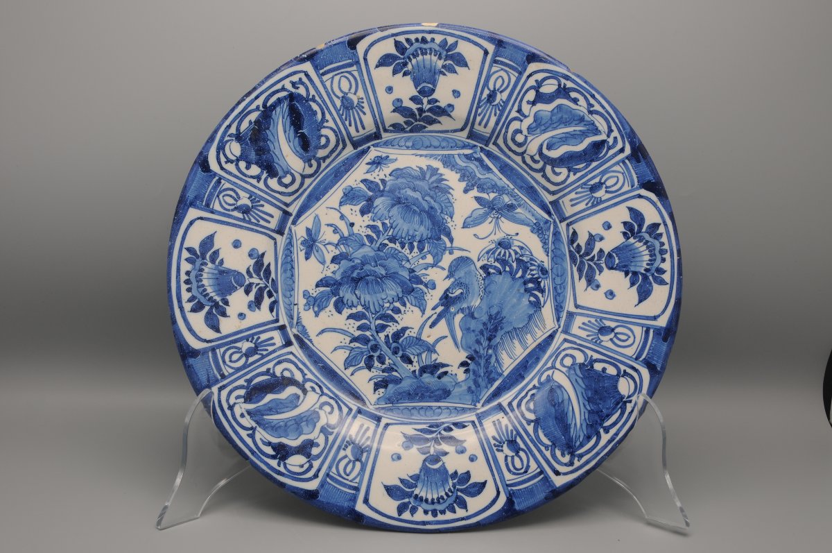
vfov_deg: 34.1
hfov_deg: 49.6
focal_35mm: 39
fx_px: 900
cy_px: 276
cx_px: 416
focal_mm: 26
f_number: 13
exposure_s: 1/13
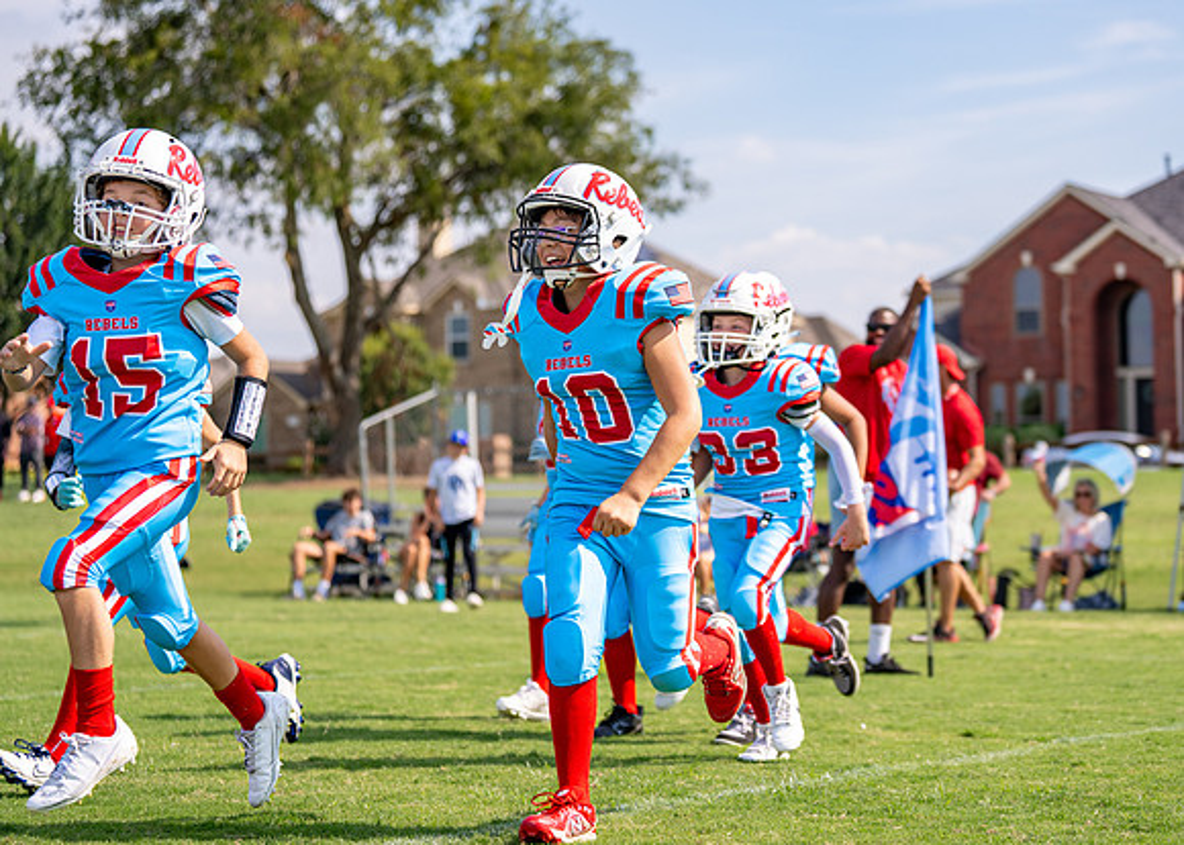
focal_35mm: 82
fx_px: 2755
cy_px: 384
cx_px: 699
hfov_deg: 24.2
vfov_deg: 17.4
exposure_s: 1/2000
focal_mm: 70
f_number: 2.8
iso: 160
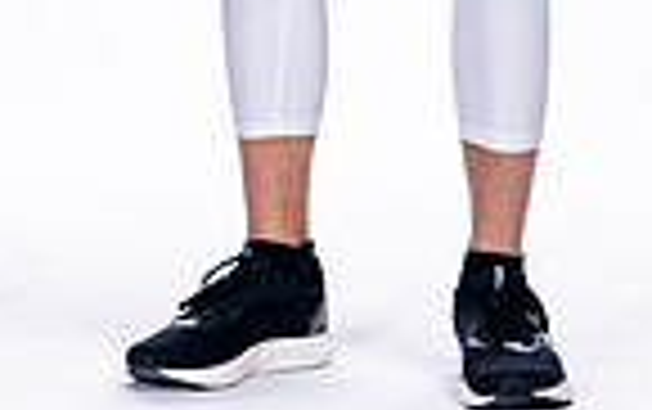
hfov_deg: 5.6
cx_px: 342
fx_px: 6689
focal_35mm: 376
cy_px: -505
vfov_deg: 3.5
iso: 400
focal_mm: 119
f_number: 5.6
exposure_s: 1/250
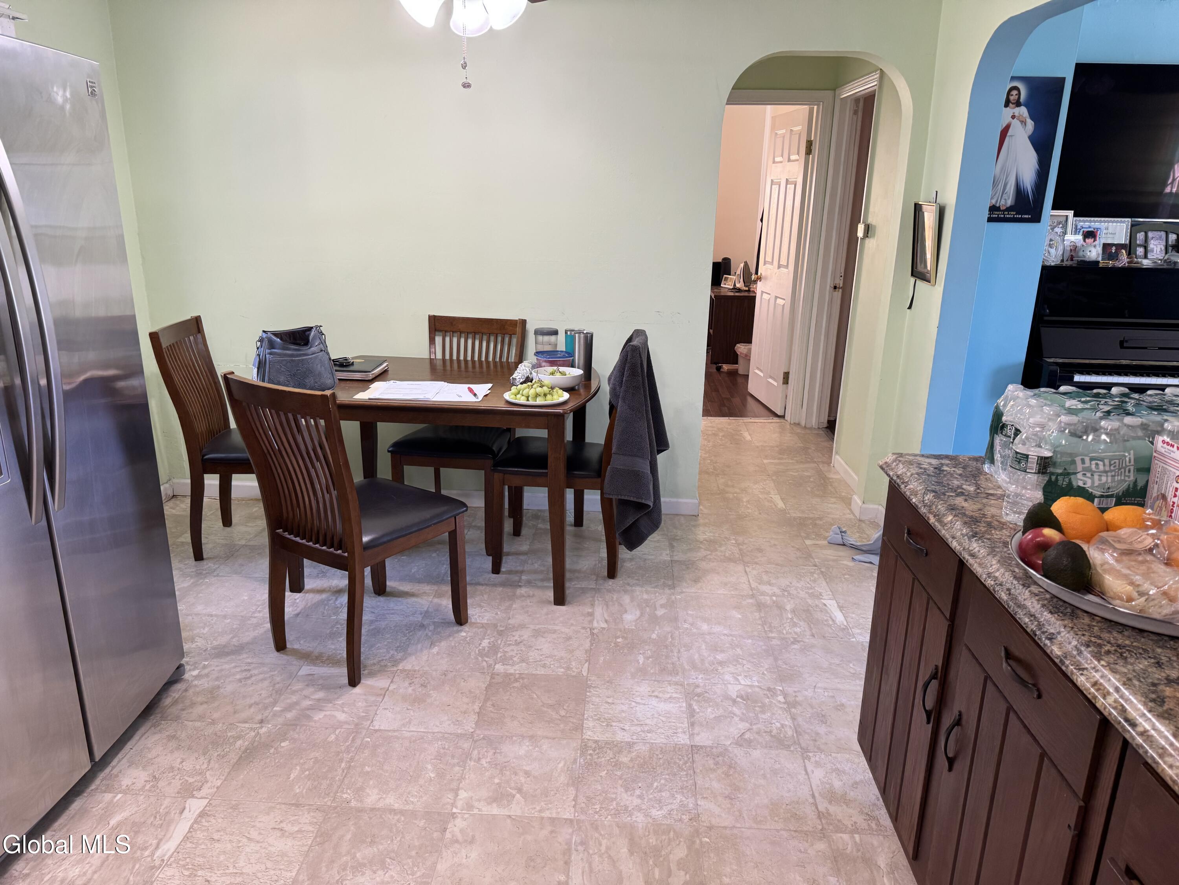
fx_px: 817
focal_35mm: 24
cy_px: 442
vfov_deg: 56.8
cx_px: 590
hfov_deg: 71.6
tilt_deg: -16.2
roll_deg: -1.8
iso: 200
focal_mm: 6.76
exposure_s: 1/120
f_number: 1.78
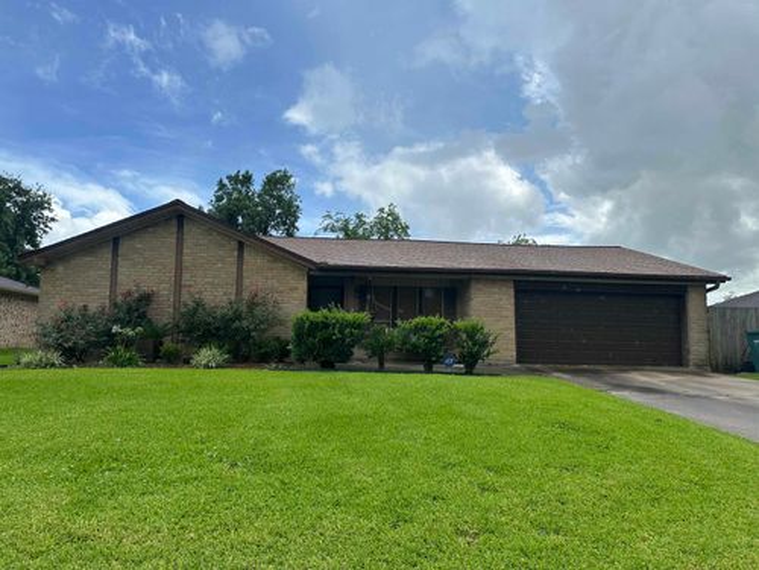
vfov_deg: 56.8
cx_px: 380
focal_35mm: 24
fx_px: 526
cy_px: 285
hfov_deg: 71.6
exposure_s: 1/4016
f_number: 1.78
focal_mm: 6.86
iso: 80
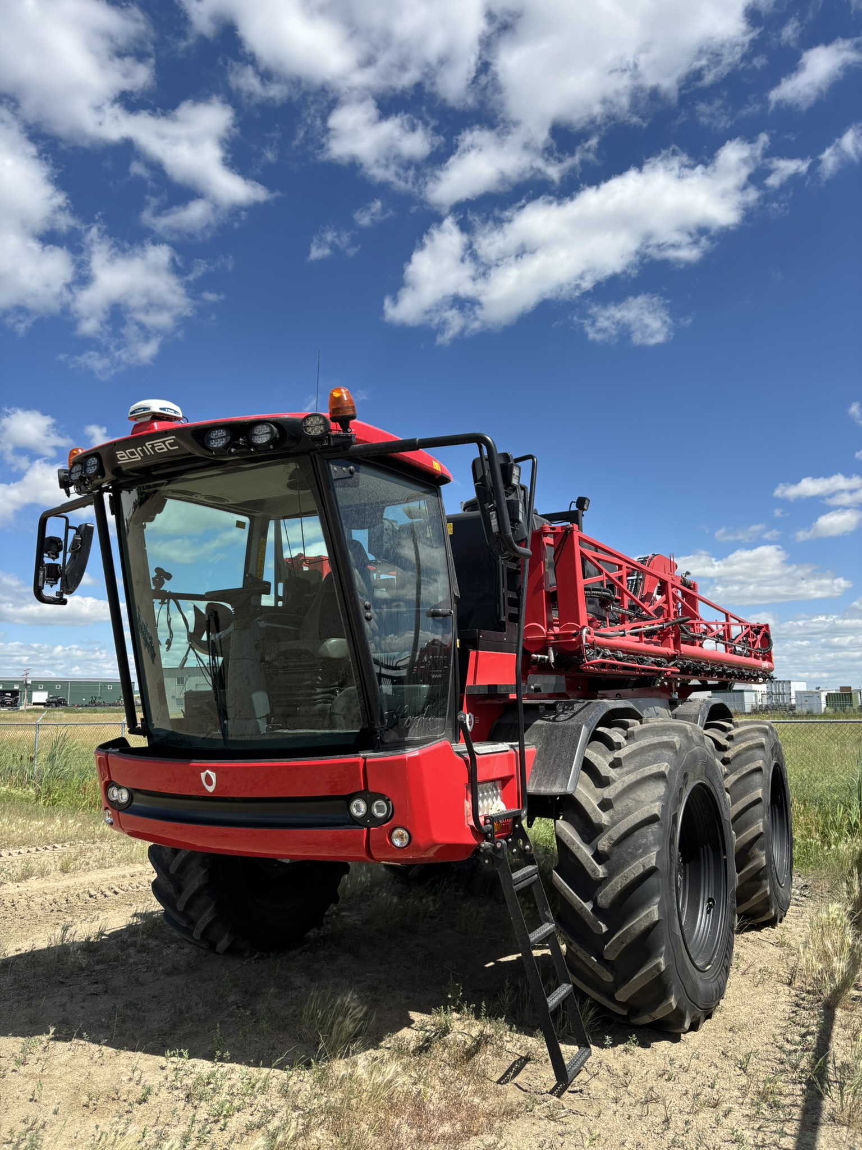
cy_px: 575
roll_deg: -0.5
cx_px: 431
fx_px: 863
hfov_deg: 53.1
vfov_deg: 67.3
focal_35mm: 26
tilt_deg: +7.3
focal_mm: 5.96
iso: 50
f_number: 1.6
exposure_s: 1/2857
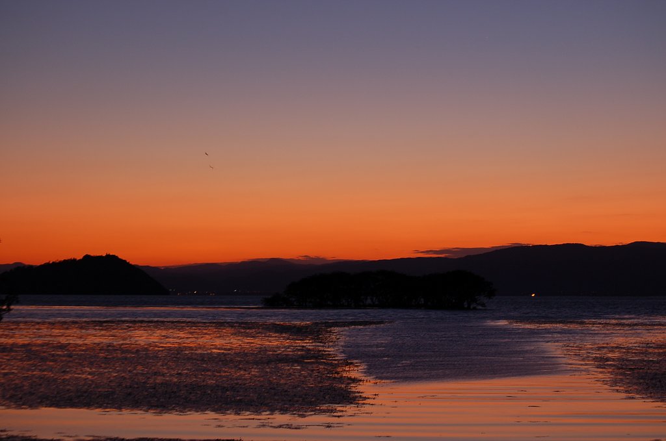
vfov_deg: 16.5
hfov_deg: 24.7
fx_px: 1524
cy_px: 220
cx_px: 333
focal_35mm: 82
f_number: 9
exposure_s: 1/3
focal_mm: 55
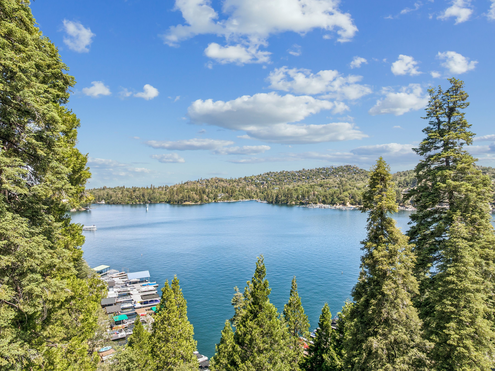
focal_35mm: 24
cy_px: 186
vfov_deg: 56.8
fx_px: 343
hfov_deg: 71.6
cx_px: 248
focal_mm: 12.3
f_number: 2.8
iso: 100
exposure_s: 1/60
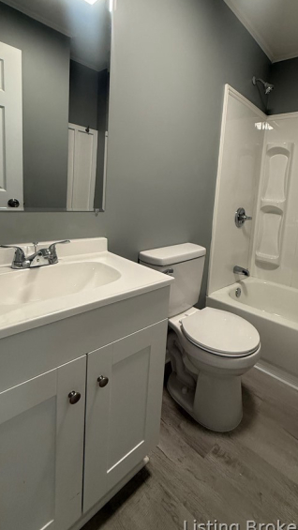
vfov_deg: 92.1
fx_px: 253
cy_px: 228
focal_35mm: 18
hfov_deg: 59.4
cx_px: 202
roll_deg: -4.2
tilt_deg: -5.3
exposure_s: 1/60
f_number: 2.2
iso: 200
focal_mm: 2.22
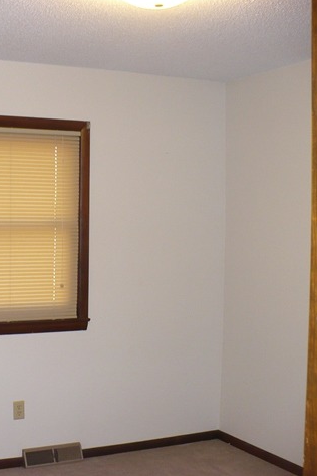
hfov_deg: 25.3
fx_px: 687
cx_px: 42
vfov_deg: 38.2
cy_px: 237
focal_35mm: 52
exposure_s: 1/30
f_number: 2.8
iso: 200
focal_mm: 6.1
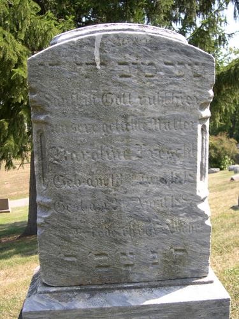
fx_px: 350
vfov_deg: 49.0
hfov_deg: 37.7
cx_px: 120
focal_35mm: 38
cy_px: 160
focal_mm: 8
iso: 100
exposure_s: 1/395
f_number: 2.8
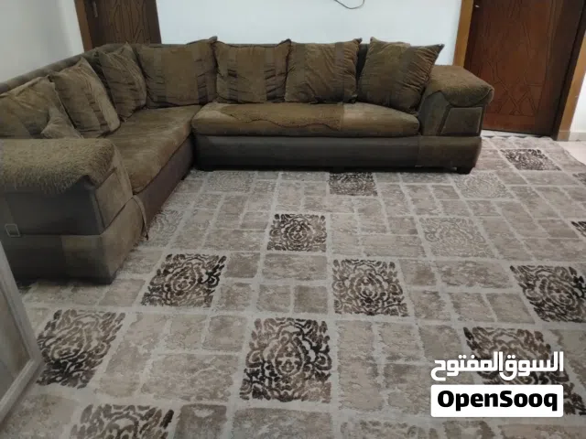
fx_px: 457
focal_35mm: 27
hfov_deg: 65.3
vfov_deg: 51.4
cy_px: 220
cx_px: 293
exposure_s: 1/25
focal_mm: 4.05
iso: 1000
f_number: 1.8
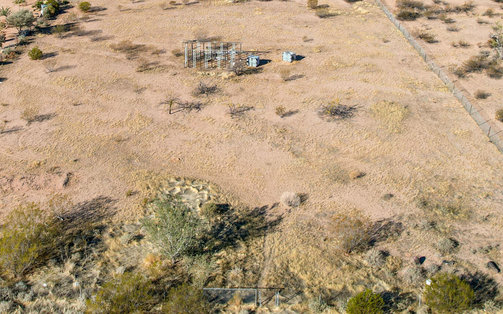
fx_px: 672
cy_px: 19
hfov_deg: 40.8
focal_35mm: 49
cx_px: 192
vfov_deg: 25.4
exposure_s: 1/2000
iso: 100
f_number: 2.8
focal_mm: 8.38
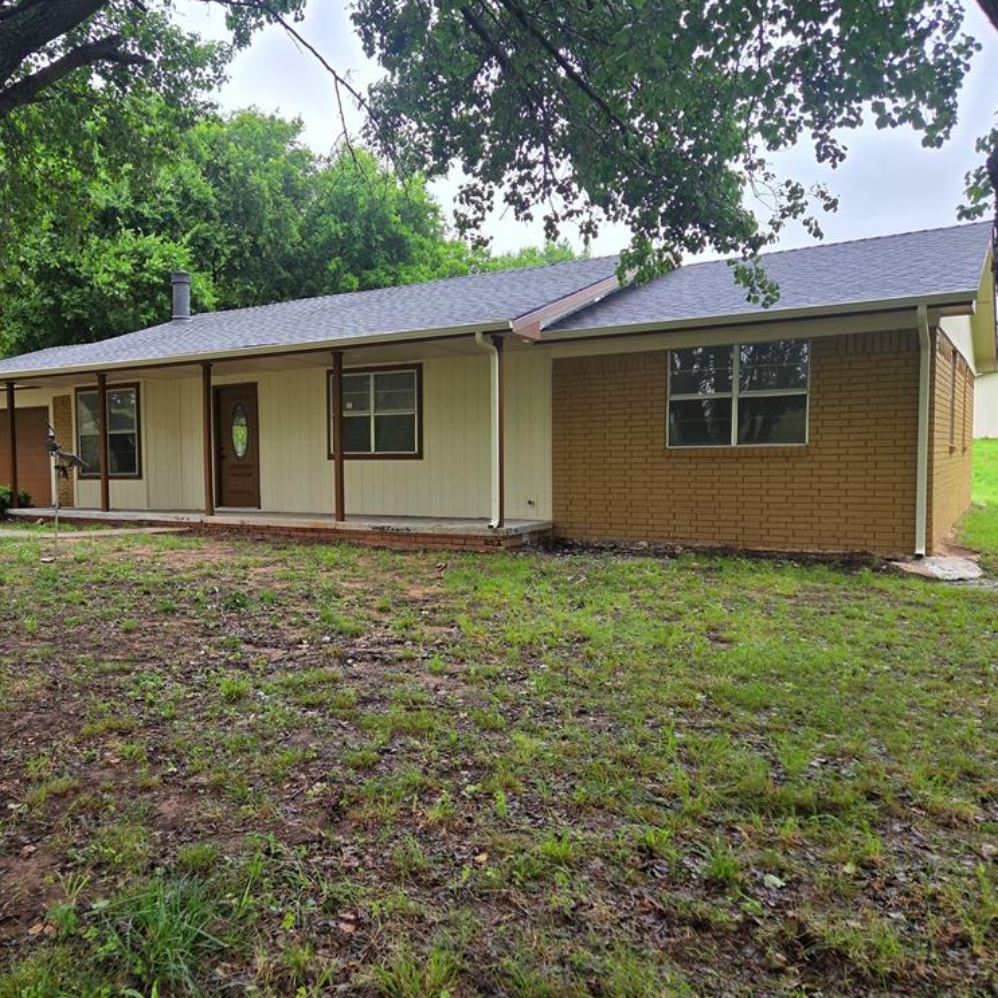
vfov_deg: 57.3
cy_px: 506
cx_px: 384
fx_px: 913
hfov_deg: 56.7
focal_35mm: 28
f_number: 1.8
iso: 80
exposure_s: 1/180
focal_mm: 5.4
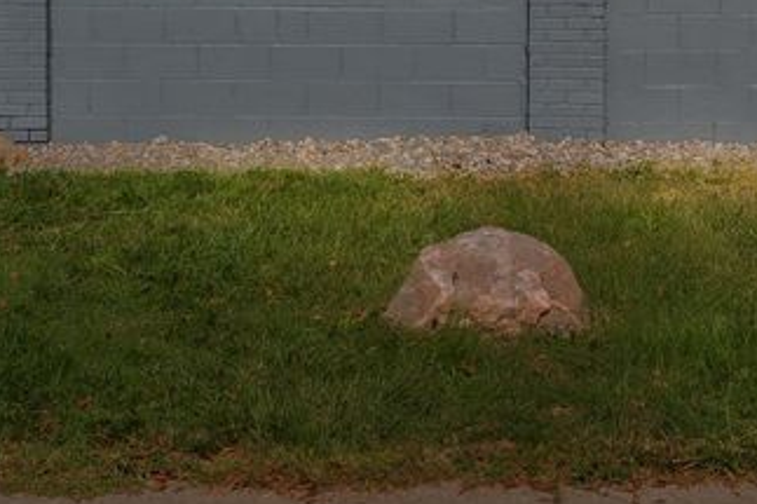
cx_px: 628
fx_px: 1967
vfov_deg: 14.0
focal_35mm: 94
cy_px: -165
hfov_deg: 21.5
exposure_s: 1/50
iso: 250
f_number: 9
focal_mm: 29.5
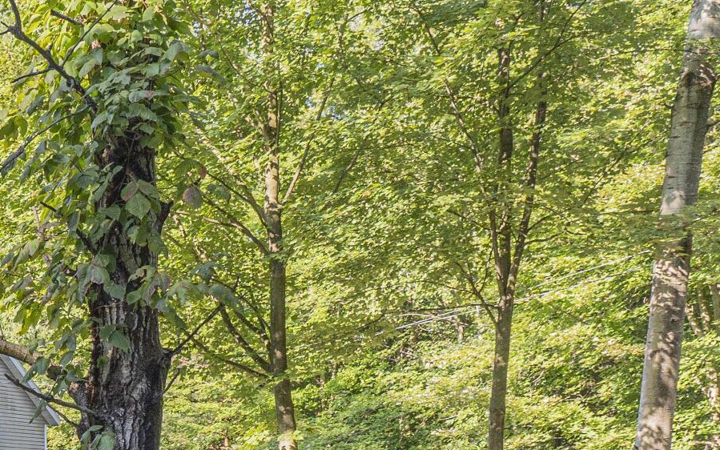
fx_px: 1334
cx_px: -261
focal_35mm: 68
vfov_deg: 17.8
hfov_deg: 25.3
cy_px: 605
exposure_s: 1/800
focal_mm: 20
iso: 400
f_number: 4.5
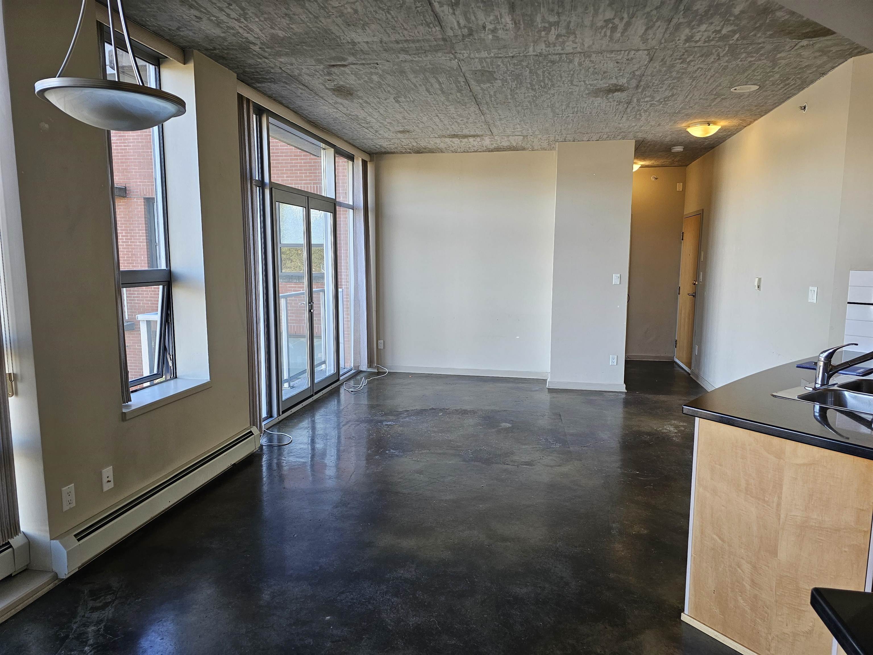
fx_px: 580
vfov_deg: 58.9
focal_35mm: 23
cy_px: 328
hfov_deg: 73.9
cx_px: 436
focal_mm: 6.3
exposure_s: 1/120
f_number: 1.7
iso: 100
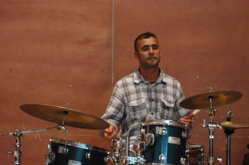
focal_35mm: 128
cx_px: 128
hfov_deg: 16.0
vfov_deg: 10.7
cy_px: 88
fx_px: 884
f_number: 5.6
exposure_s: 1/20
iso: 1600
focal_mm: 80
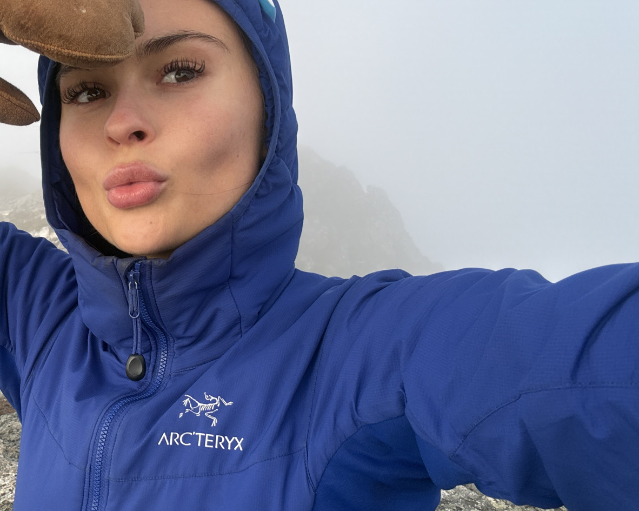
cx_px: 114
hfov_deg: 45.2
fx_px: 718
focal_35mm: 38
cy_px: 293
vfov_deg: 39.1
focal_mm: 2.69
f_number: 1.9
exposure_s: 1/422
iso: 25
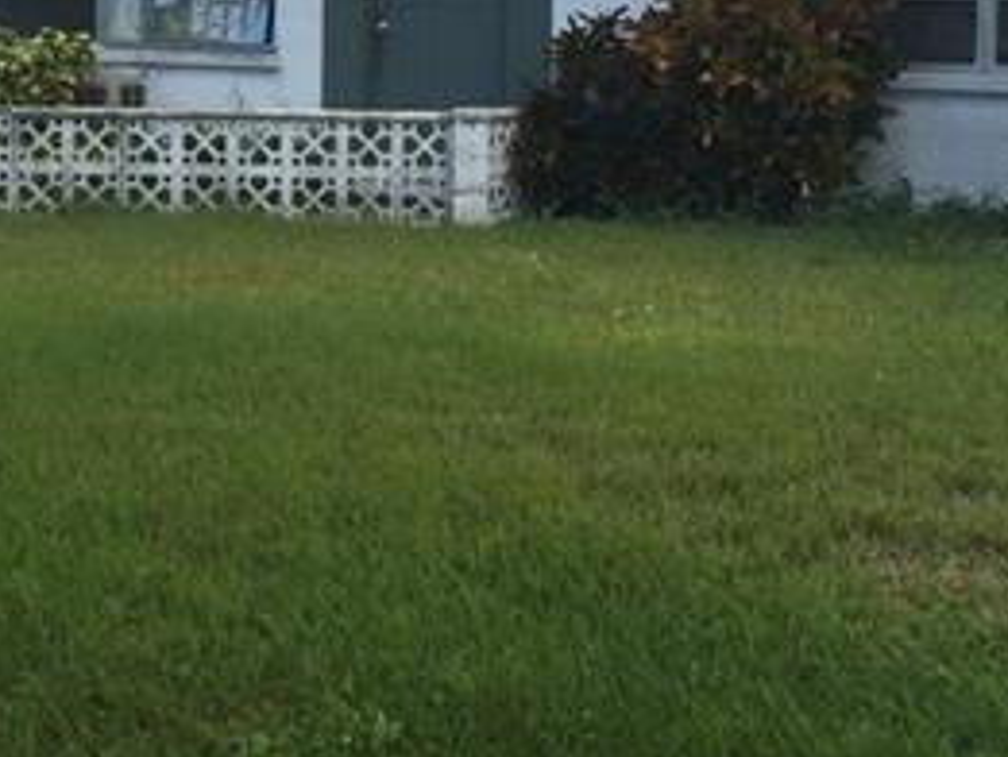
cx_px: 228
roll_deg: -1.6
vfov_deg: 16.5
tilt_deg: -2.6
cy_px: 166
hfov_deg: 21.8
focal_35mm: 89
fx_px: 2593
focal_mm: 4.15
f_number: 2.2
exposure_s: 1/760
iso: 32
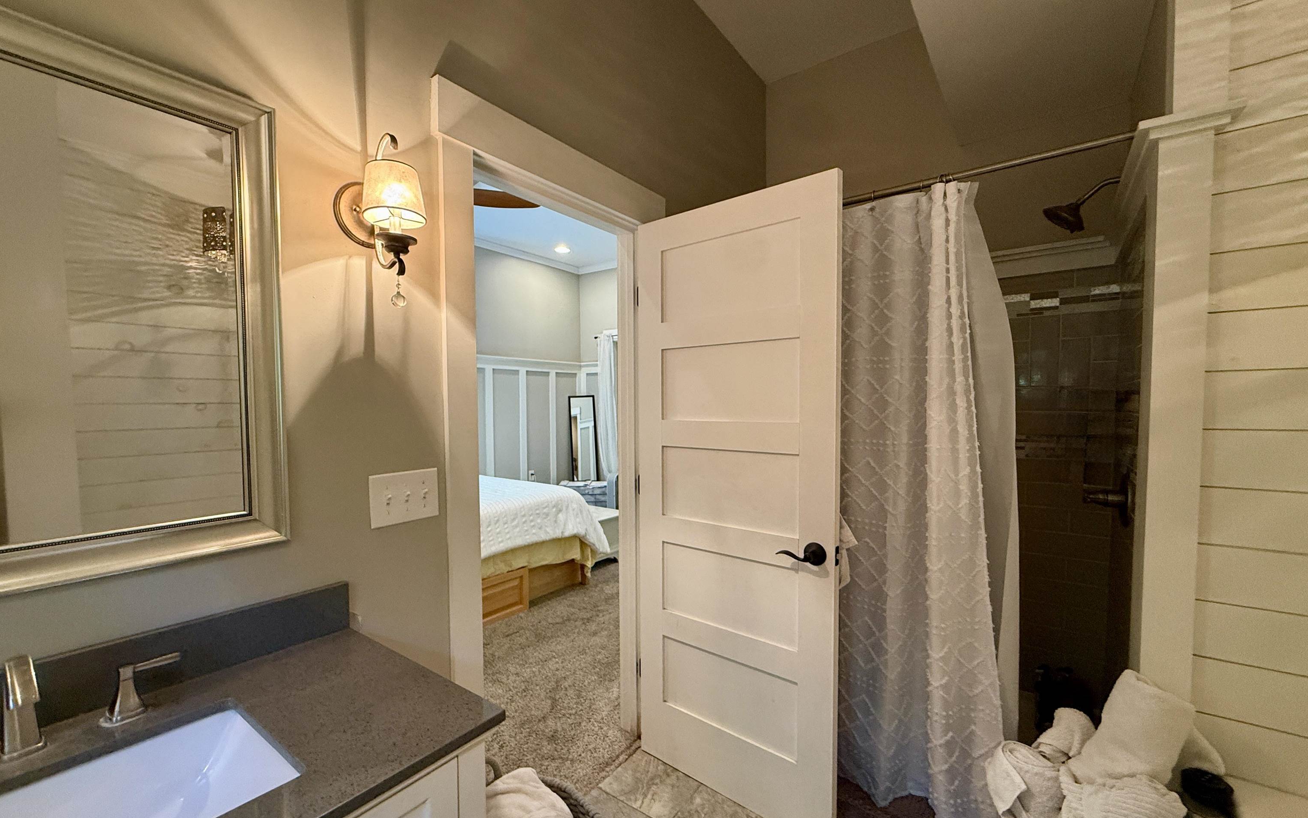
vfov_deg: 74.8
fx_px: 535
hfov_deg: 101.5
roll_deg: +0.4
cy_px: 426
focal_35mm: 15
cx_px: 653
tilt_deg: -2.1
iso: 250
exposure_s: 1/60
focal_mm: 2.22
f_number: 2.2
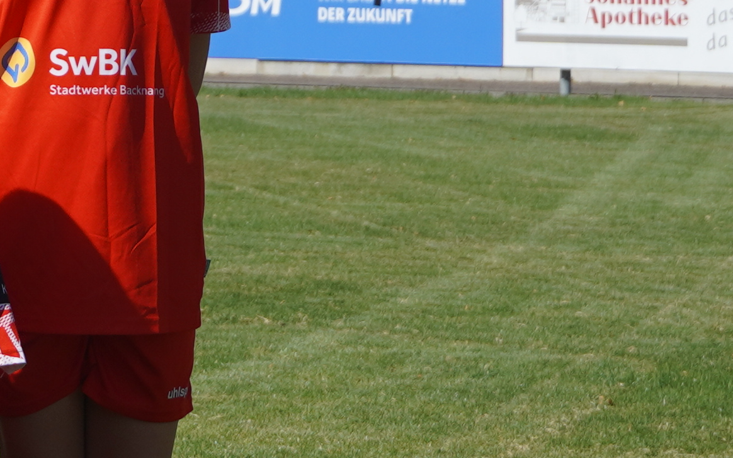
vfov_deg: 4.5
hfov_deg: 6.9
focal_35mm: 292
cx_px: -855
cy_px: -166
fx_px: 5825
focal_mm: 37
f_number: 5
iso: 100
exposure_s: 1/800
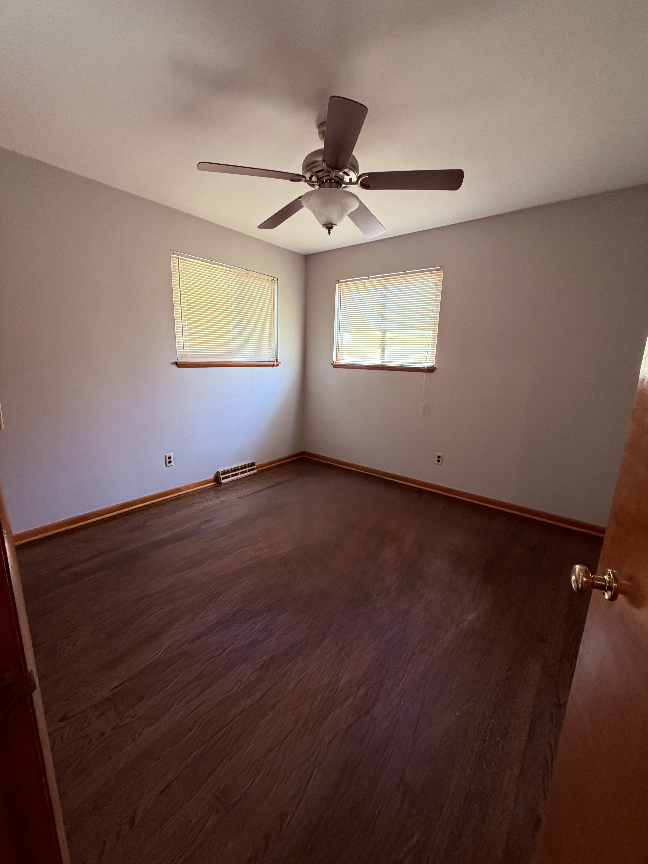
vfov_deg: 102.1
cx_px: 324
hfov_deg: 85.7
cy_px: 432
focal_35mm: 14
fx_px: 349
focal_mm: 2.22
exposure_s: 1/60
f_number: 2.2
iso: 250
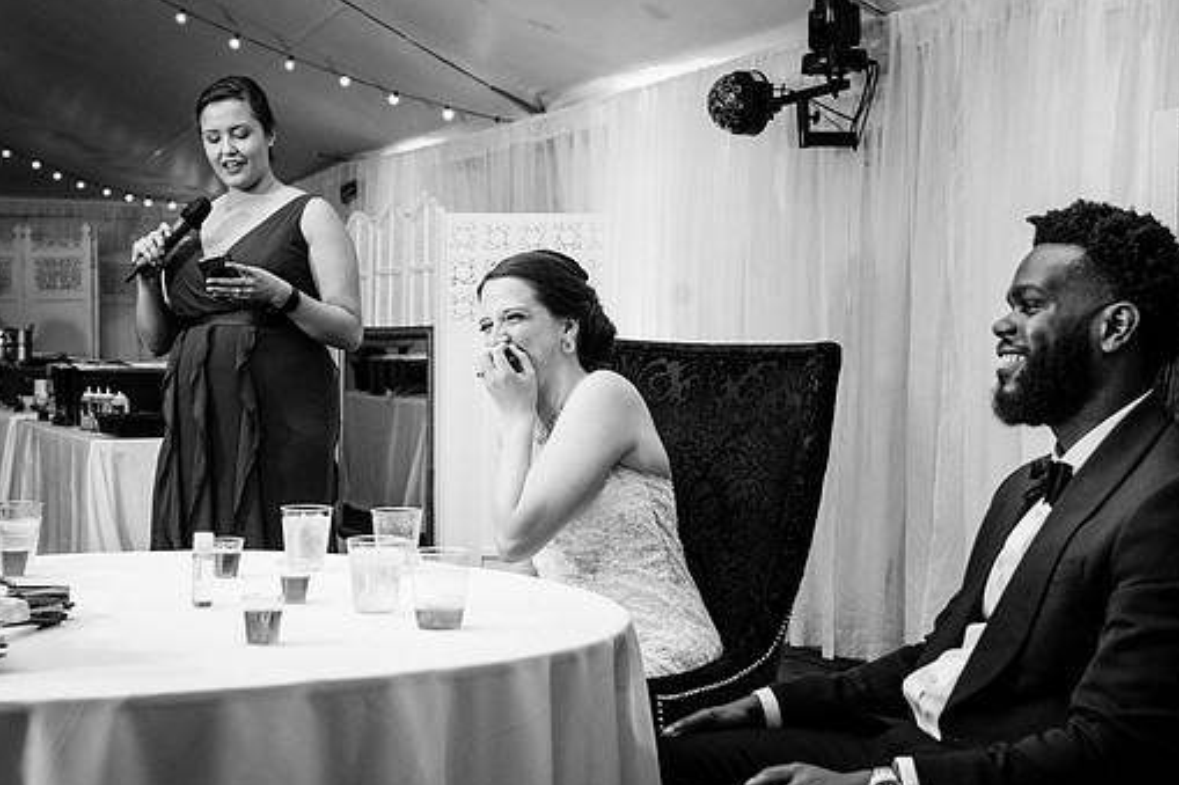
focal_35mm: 59
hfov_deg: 33.9
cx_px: 625
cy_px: 350
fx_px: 1932
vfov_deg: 23.0
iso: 2000
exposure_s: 1/100
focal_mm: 46
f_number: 5.6
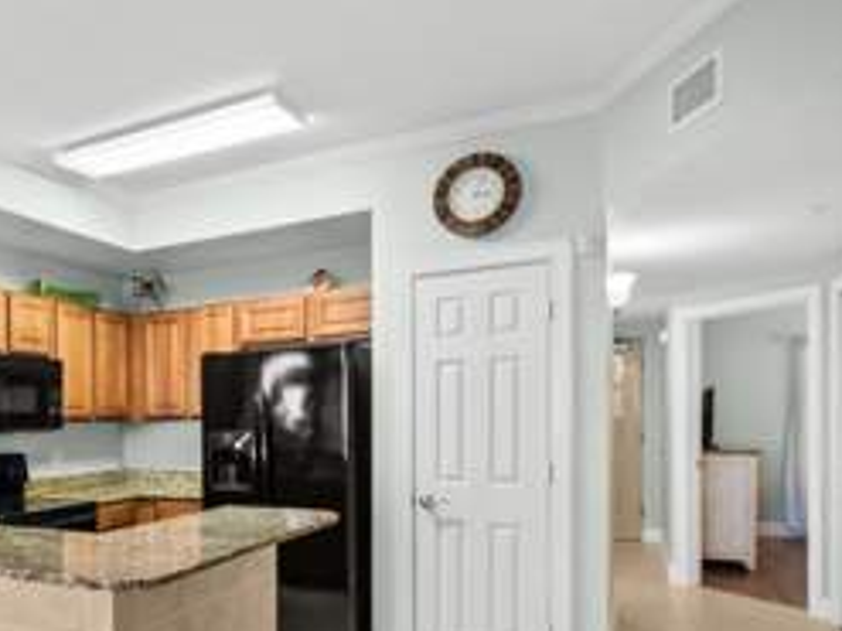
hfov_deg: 59.8
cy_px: 433
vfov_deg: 48.7
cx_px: 205
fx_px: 681
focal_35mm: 28
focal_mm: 15
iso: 400
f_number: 8
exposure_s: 1/1.25
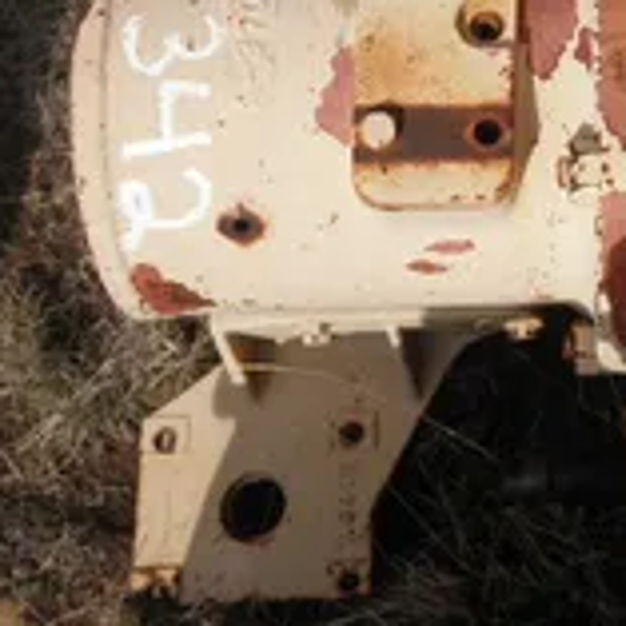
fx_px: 1289
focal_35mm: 63
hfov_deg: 24.3
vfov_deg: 26.3
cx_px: 785
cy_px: 52
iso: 64
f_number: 8.5
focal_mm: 5
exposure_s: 1/200
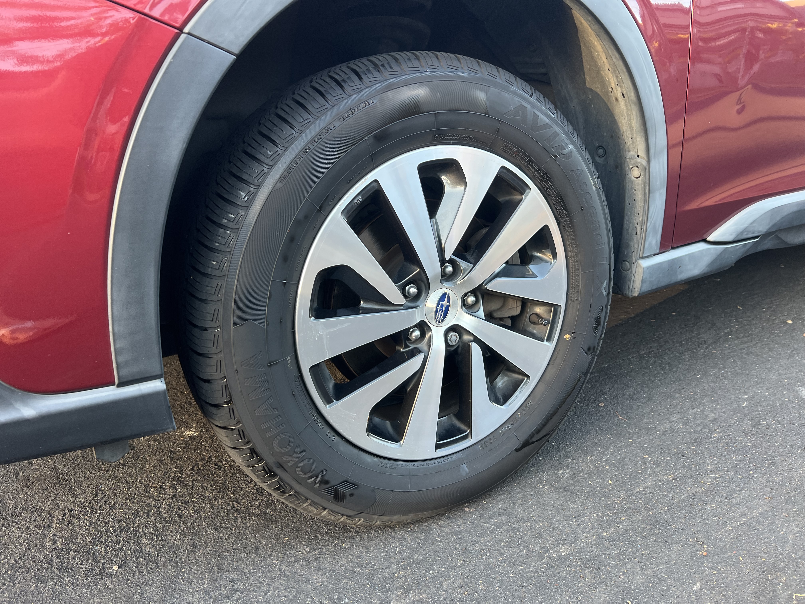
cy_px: 302
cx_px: 402
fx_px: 605
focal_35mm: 26
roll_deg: +0.6
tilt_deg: -18.4
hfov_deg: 67.3
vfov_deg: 53.1
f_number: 1.5
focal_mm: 5.7
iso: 100
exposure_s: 1/121
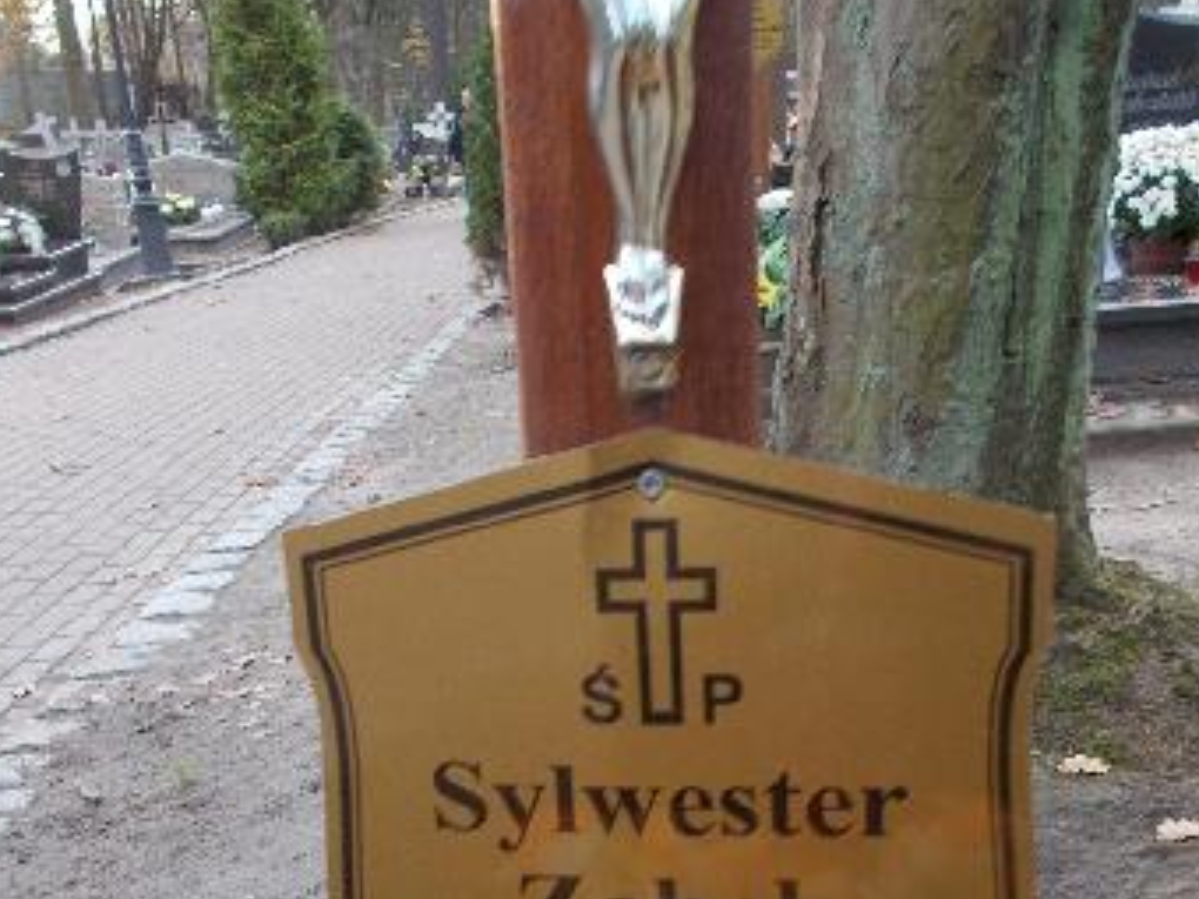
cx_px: 575
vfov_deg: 29.1
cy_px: 702
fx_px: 1697
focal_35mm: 49
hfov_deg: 38.9
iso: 80
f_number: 3.2
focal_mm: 4.6
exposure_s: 1/25
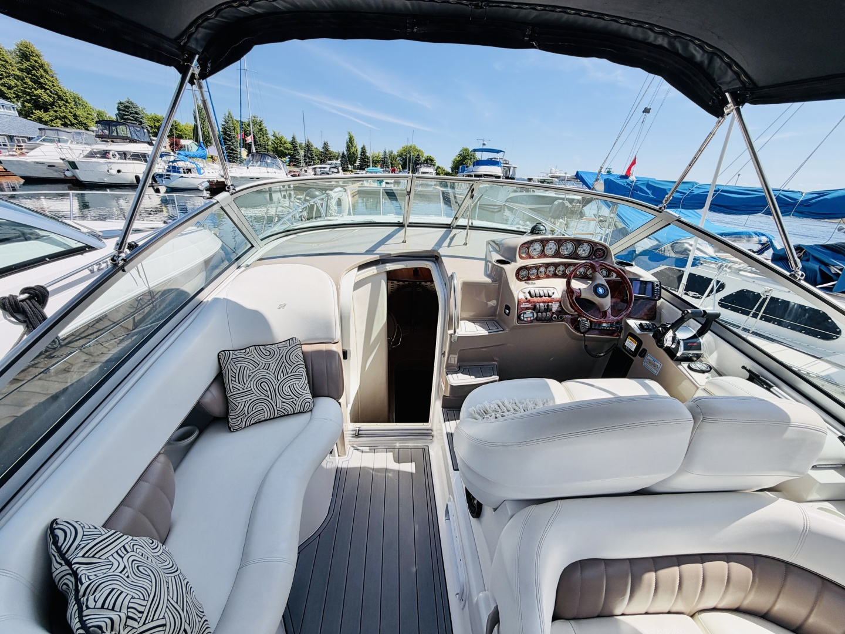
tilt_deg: -23.2
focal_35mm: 14
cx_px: 422
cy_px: 317
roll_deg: -3.6
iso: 20
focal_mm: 2.22
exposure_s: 1/830
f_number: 2.2
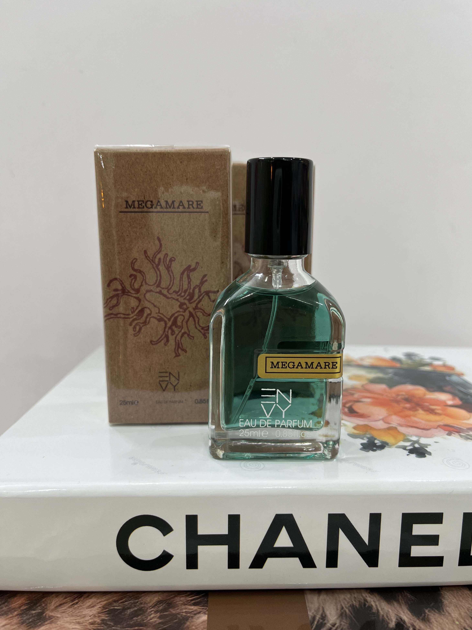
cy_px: 319
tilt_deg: -9.1
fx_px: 491
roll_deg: -0.1
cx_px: 245
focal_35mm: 27
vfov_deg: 65.3
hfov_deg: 51.3
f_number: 1.6
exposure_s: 1/100
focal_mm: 5.1
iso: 80
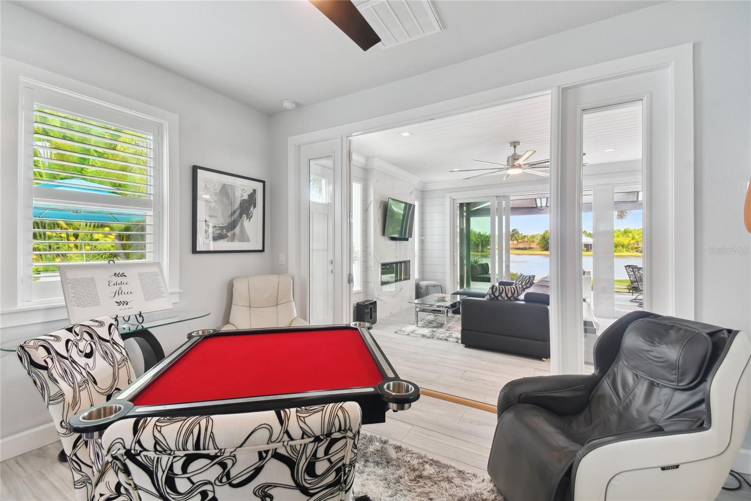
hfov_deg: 100.4
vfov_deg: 77.3
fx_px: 313
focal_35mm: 15
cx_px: 376
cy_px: 250
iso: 100
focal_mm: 10
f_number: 7.1
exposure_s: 1/6
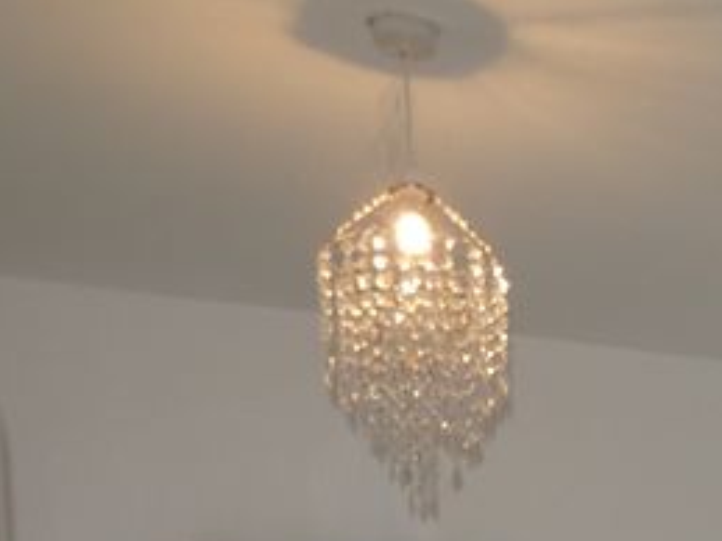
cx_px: 998
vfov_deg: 15.5
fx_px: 1647
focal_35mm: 79
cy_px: 1021
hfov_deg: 21.7
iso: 80
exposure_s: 1/60
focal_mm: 3.6
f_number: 2.8
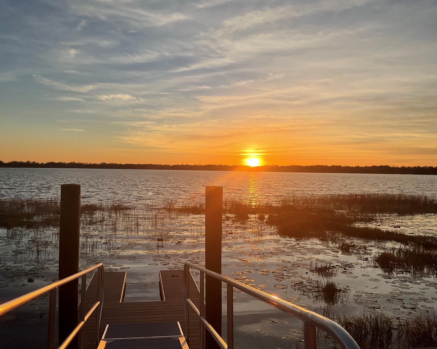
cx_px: 204
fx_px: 401
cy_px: 177
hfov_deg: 57.1
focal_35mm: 31
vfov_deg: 47.1
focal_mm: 3
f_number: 1.8
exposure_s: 1/1342
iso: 16
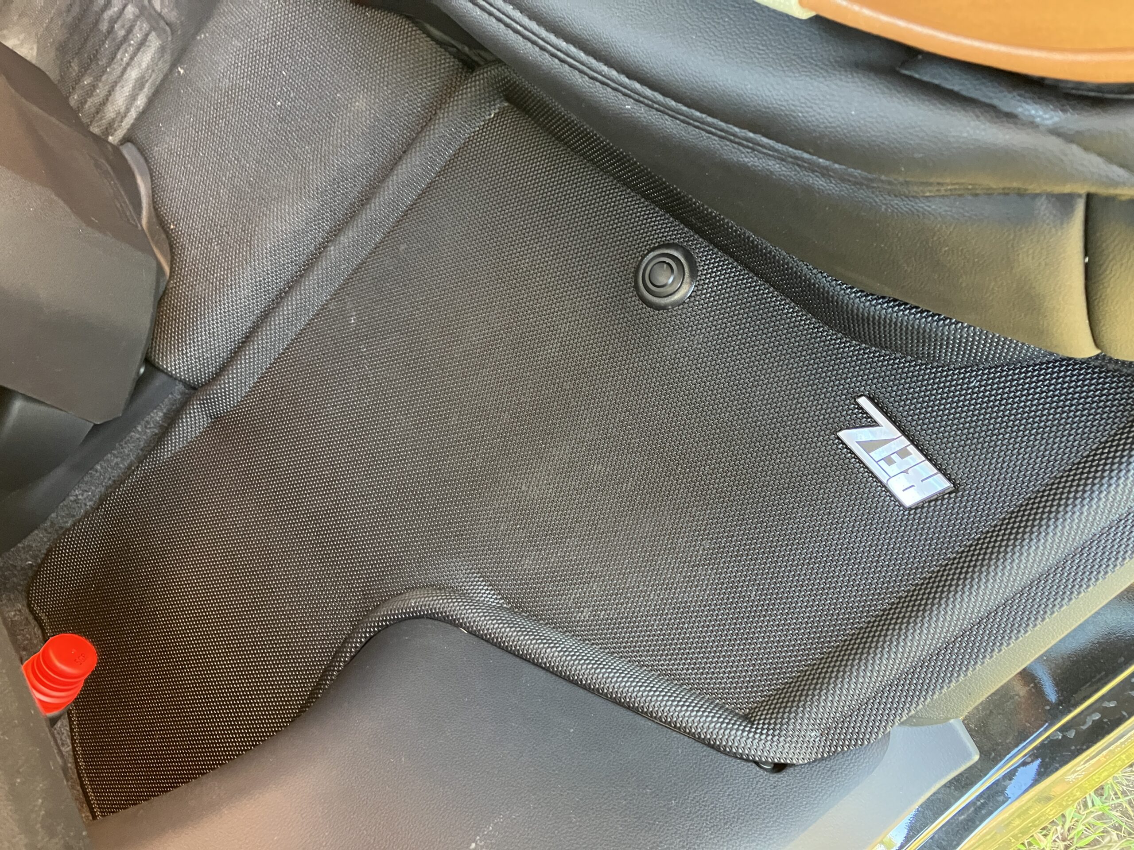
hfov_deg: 63.4
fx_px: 917
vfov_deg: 49.7
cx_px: 567
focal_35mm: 28
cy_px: 425
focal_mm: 3.99
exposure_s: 1/39
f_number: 1.8
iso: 400
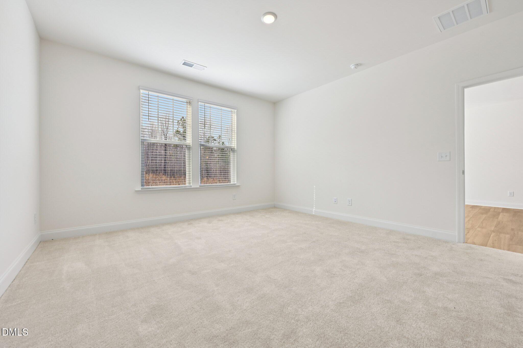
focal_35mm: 14
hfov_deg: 104.3
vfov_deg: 81.2
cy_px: 174
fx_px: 203
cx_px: 262
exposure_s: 1/80
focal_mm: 14
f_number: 8
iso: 100
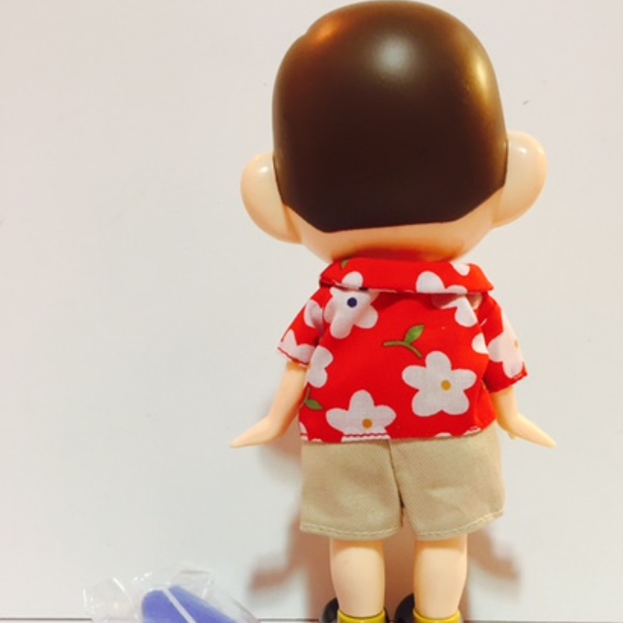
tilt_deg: -7.9
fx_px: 814
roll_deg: +0.2
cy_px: 439
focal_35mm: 40
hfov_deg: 41.8
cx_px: 351
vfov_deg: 41.1
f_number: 2.2
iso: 80
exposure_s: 1/33
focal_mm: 4.15
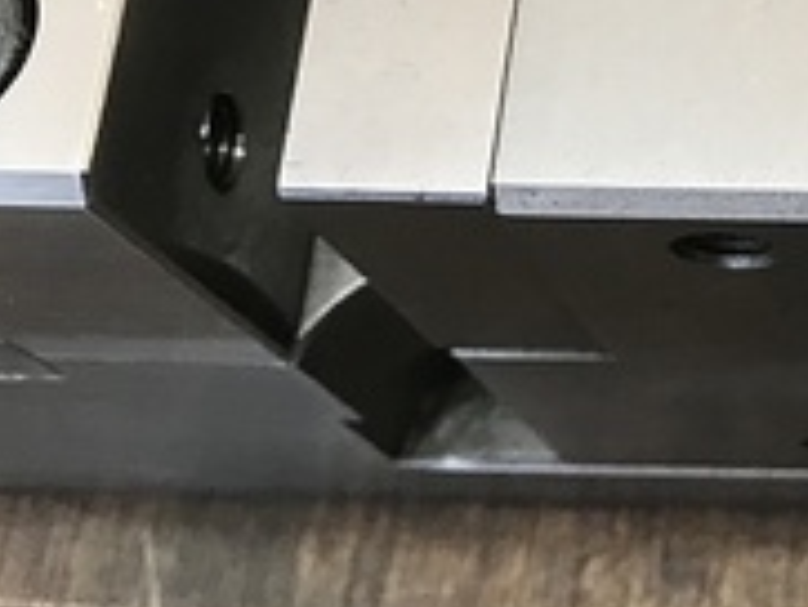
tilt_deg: -67.8
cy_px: -13
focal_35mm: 99
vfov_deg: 14.7
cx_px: 1201
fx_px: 2312
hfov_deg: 17.8
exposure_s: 1/17
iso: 40
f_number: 1.8
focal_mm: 3.99
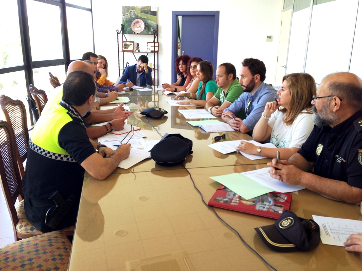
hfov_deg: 55.4
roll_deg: -1.9
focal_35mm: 33
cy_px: 136
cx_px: 181
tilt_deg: -15.9
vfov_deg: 42.9
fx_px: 345
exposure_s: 1/40
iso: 64
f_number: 2.4
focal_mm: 4.12
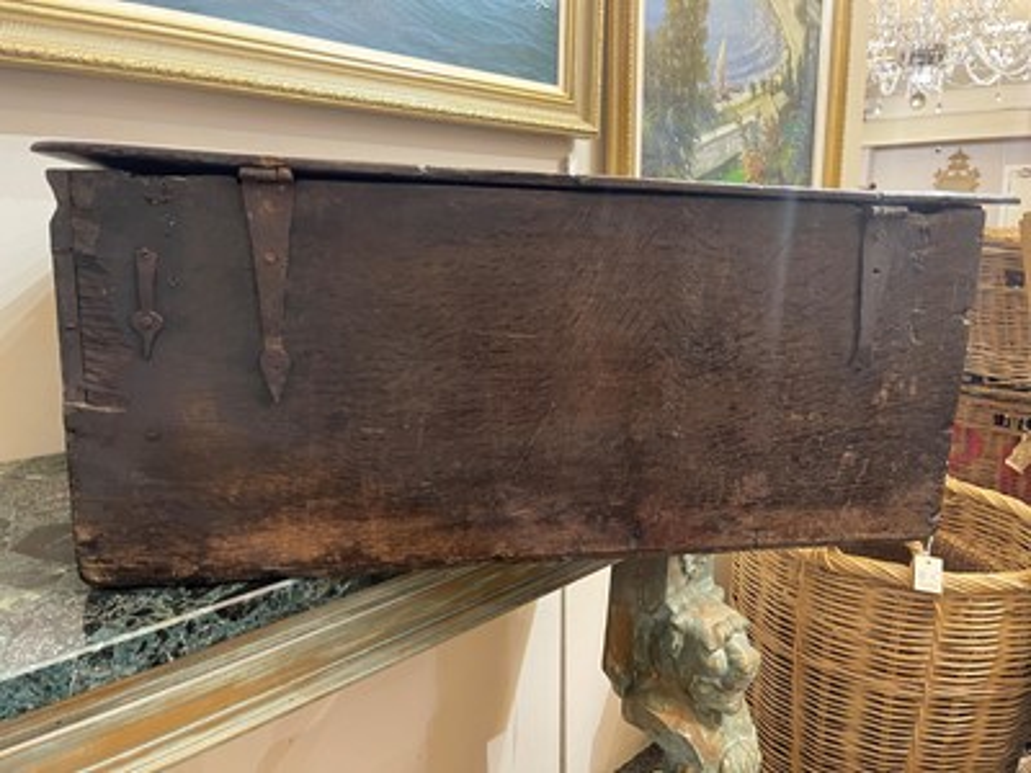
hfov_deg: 69.4
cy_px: 386
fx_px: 745
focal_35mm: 25
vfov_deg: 54.9
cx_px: 516
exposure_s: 1/33
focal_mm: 5.1
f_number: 1.6
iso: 400
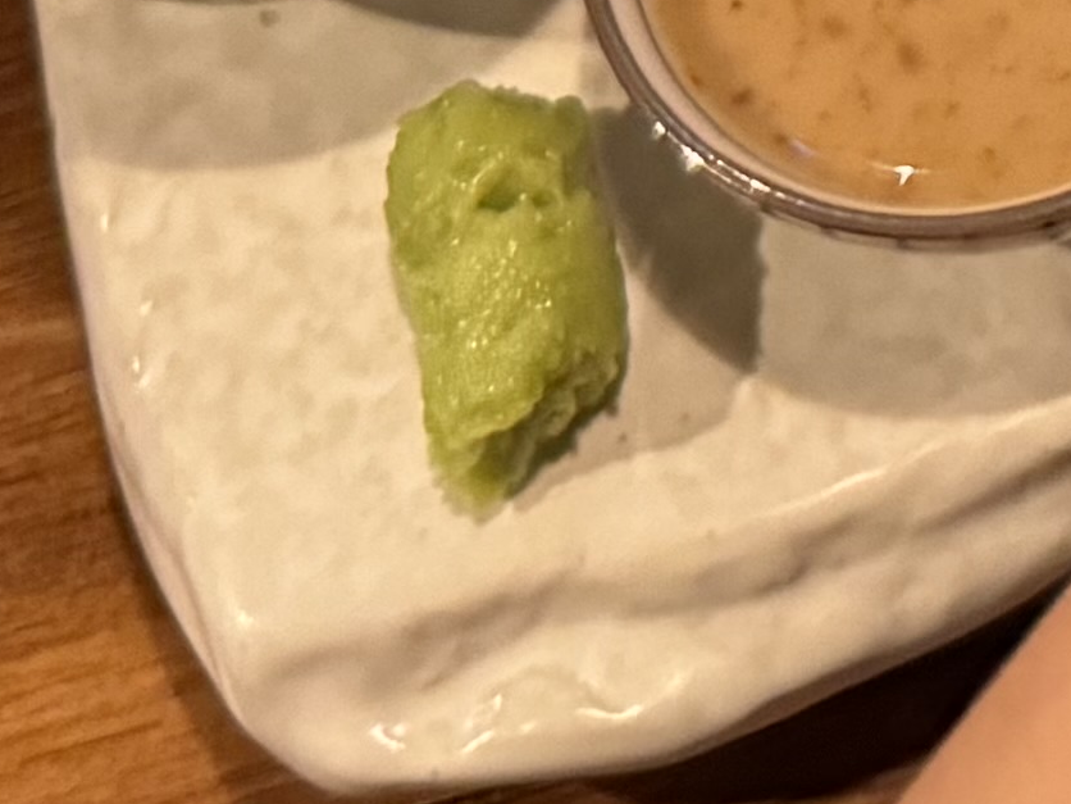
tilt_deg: -52.4
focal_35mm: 164
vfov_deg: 7.8
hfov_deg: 11.2
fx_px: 5074
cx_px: 1918
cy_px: -1622
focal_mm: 6.76
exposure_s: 1/40
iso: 640
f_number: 1.78
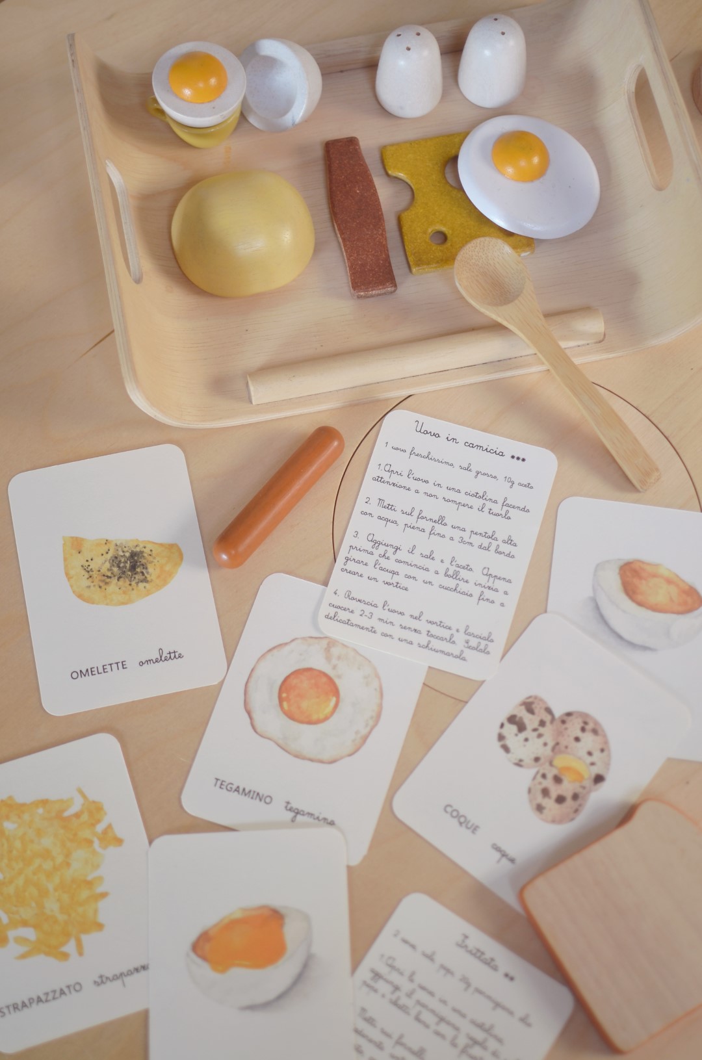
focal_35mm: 52
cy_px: 530
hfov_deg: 25.6
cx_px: 351
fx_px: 1543
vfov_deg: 37.9
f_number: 1.8
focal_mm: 35
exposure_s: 1/100
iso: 110
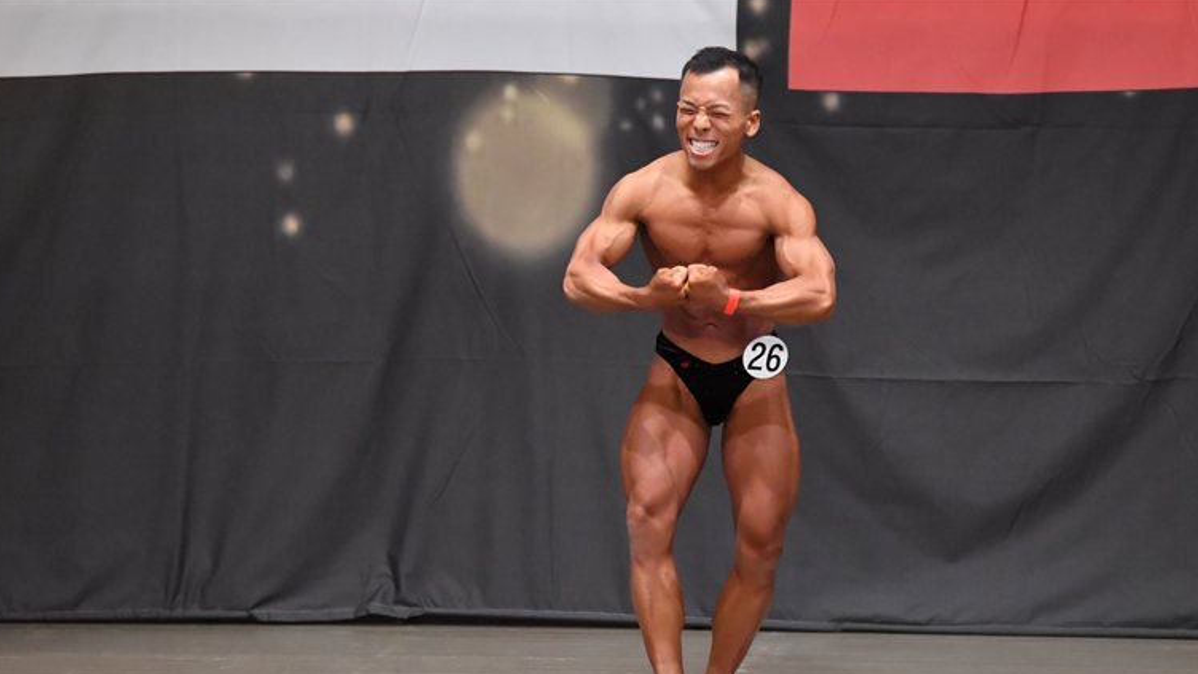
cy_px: 405
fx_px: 8227
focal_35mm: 259
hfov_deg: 8.3
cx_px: 606
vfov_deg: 4.7
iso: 6400
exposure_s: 1/400
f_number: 5.6
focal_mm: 160
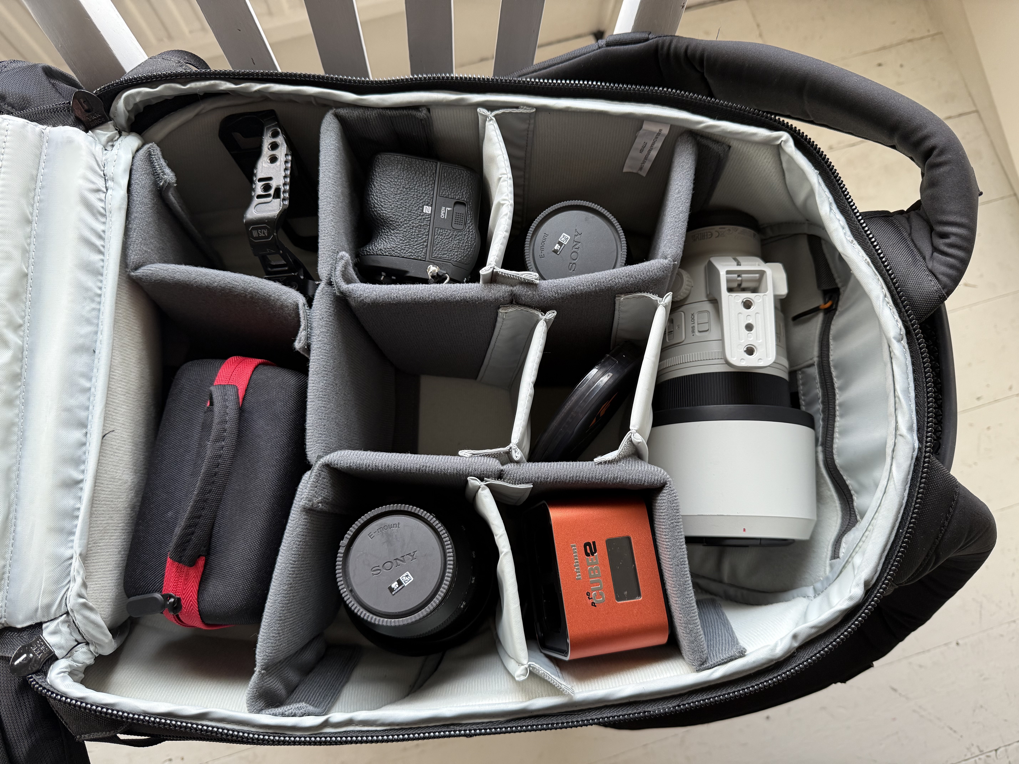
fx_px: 706
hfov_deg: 71.6
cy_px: 382
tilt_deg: -78.0
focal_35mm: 24
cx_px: 510
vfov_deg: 56.8
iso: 200
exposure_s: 1/76
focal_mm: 6.76
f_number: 1.78
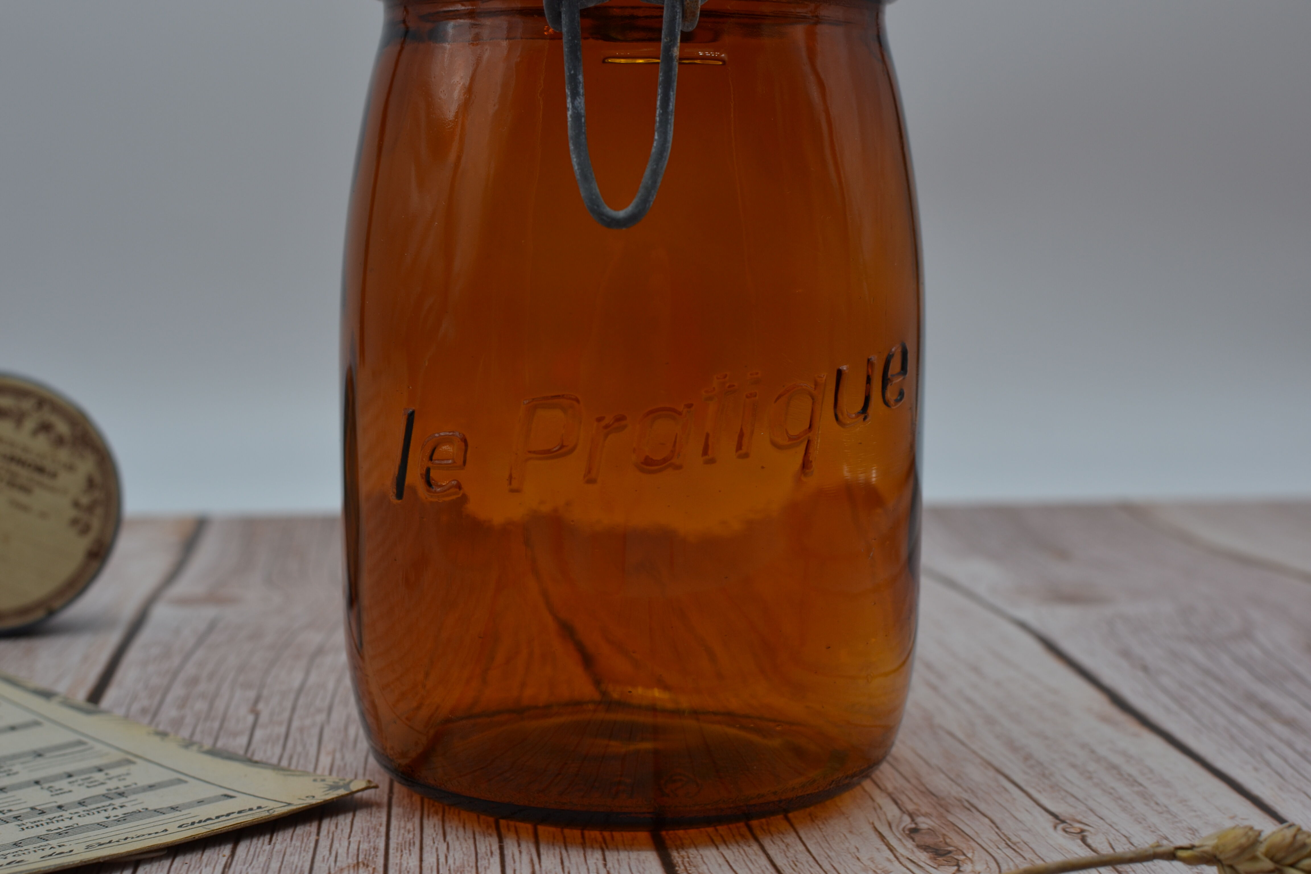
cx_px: 656
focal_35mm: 52
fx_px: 1912
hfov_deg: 37.9
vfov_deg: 25.8
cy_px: 437
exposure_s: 1/125
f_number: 5.6
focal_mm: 35
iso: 125
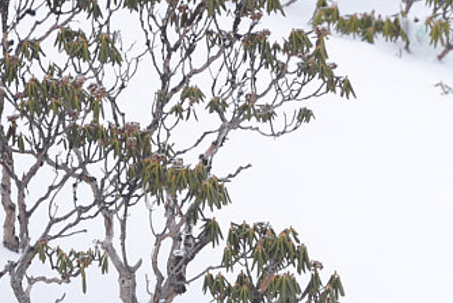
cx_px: 642
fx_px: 18064
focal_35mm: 1435
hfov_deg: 1.4
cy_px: 285
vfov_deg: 1.0
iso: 64
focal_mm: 300
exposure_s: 1/640
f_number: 2.8
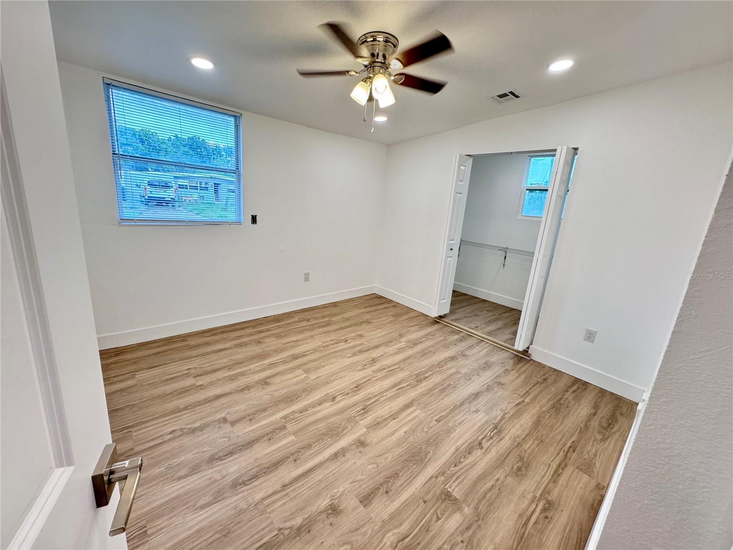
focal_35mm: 14
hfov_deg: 102.1
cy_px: 275
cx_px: 366
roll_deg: -4.2
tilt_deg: -14.6
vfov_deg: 85.7
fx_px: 296
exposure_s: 1/120
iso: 320
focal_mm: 2.22
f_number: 2.2
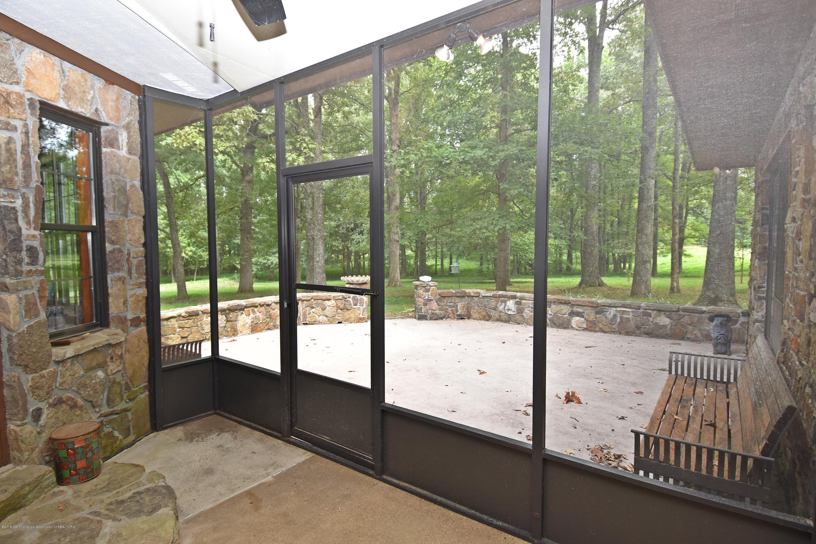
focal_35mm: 18
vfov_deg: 67.4
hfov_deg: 90.0
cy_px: 272
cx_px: 408
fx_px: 408
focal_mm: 12
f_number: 5.6
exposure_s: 1/125
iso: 360
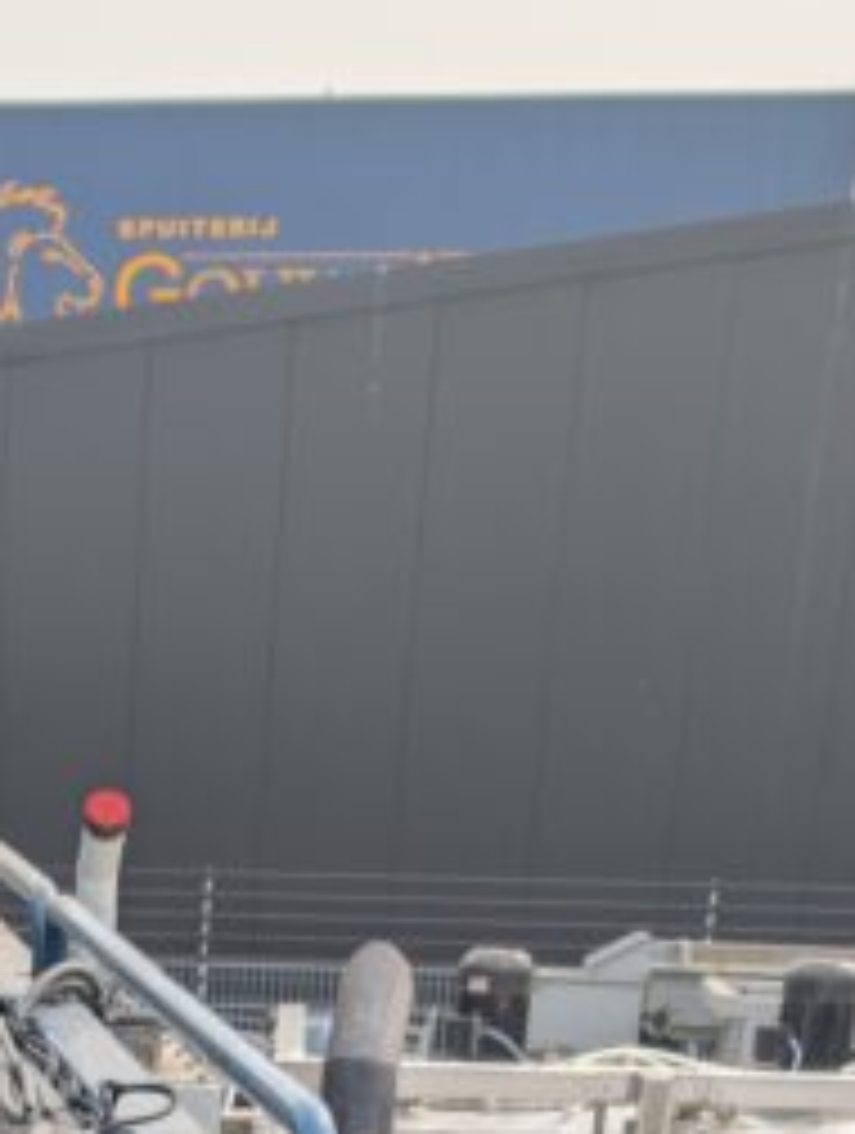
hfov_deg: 14.7
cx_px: -225
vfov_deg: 15.9
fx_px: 3184
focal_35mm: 97
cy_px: 2254
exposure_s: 1/1070
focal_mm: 6.9
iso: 23
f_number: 1.68
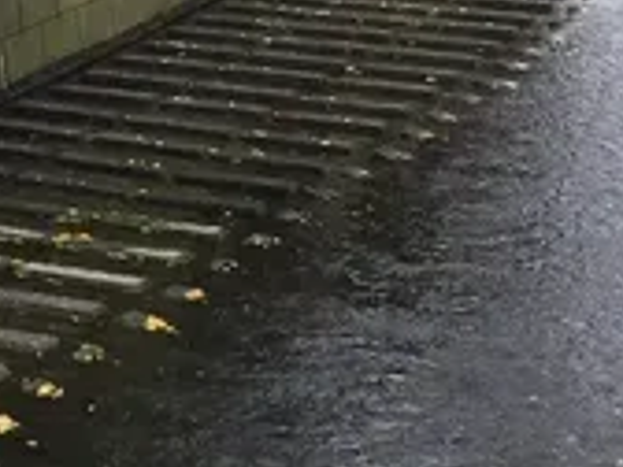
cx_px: -146
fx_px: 2880
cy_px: -213
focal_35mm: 160
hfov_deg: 12.0
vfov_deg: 9.1
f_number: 2.2
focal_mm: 4.15
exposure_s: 1/120
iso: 50
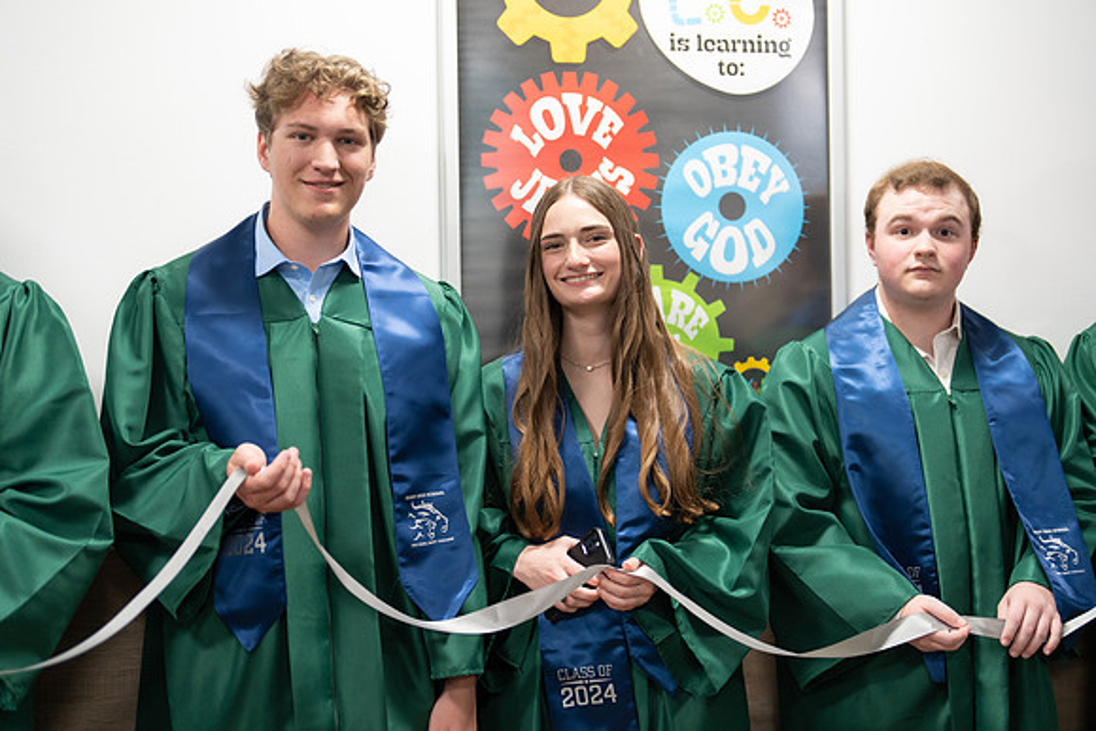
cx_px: 548
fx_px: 1523
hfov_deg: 39.6
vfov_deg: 27.0
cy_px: 366
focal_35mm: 50
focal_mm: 50
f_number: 1.2
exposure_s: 1/320
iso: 500
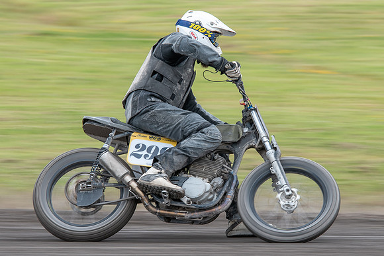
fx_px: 4736
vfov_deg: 3.1
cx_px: 226
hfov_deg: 4.6
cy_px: 128
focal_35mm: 444
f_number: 7.1
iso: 125
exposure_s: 1/125
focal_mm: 200
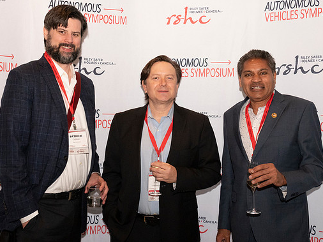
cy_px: 122
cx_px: 144
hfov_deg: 39.6
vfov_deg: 30.2
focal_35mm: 48
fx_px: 448
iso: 2500
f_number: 13
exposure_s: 1/125
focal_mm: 28
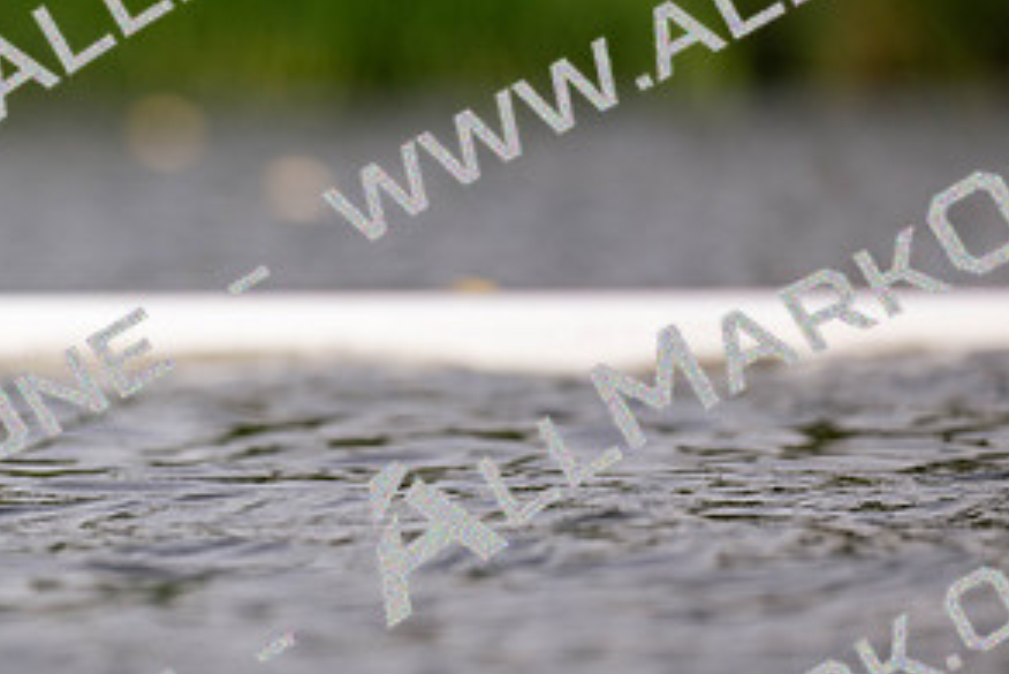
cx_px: 73
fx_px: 33368
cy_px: 299
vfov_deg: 1.2
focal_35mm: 1190
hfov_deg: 1.7
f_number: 4
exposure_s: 1/2500
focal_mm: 600
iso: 280
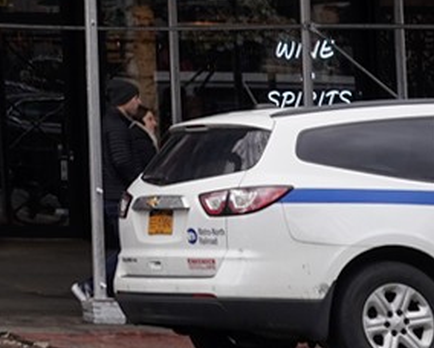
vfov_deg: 6.5
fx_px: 2971
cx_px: -969
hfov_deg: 7.2
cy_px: -392
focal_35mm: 231
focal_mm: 35
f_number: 8
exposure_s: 1/100
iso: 250
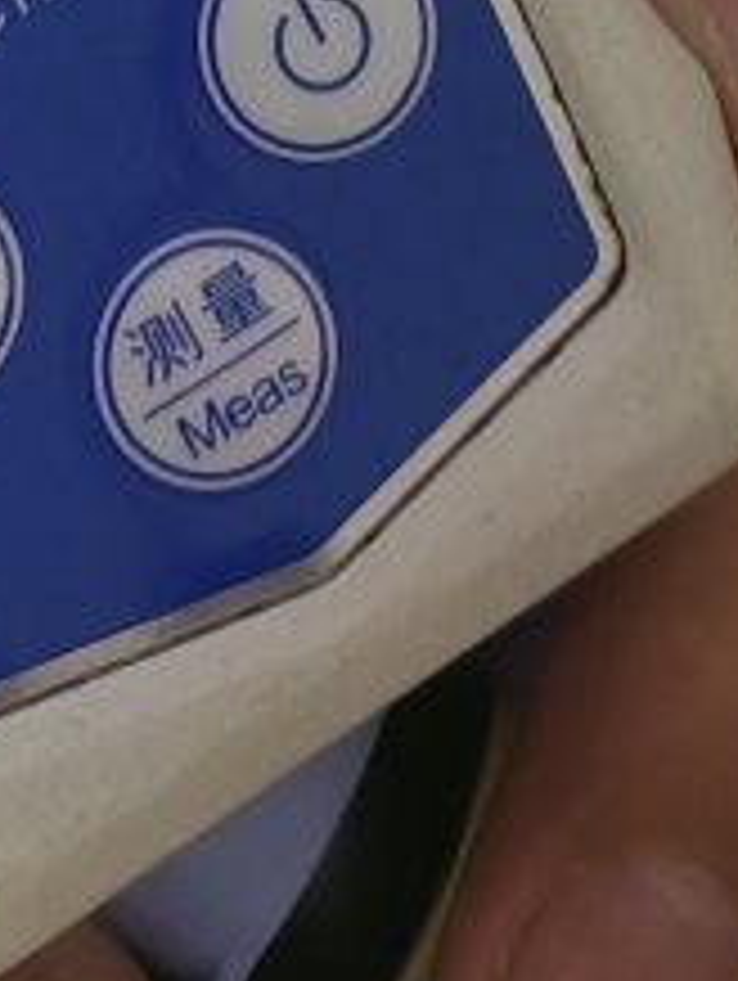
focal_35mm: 132
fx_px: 3745
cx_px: 225
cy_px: -1064
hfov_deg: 11.2
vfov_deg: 12.8
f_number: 1.9
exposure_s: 1/100
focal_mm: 5.52
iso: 500
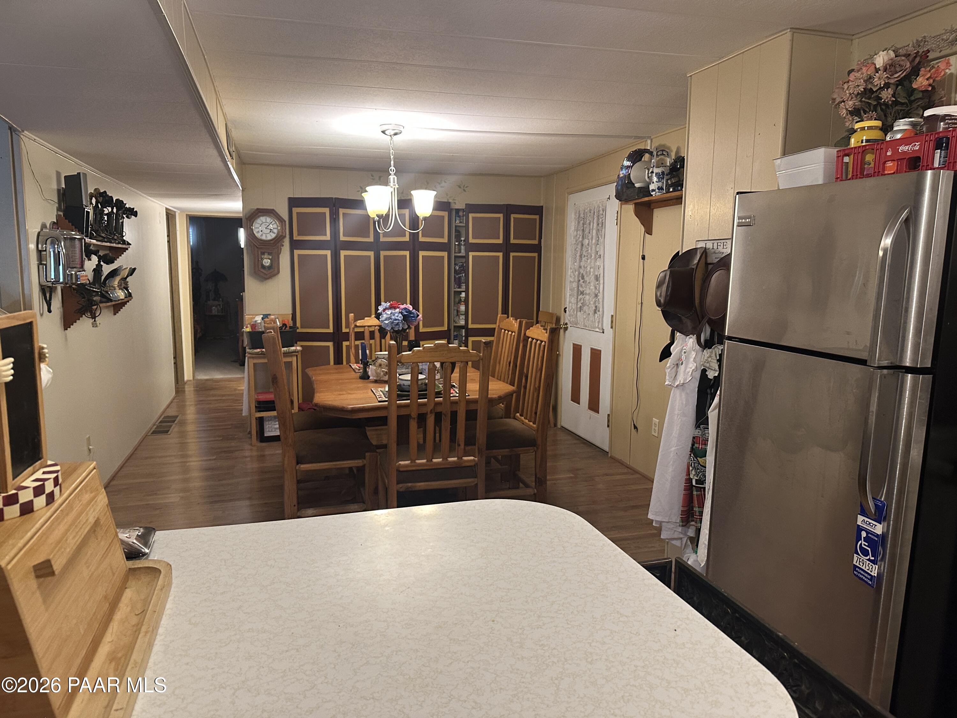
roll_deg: -0.8
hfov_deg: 71.6
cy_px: 359
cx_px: 478
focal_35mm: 24
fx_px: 664
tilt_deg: -7.4
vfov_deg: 56.8
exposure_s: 1/60
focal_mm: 6.86
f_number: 1.78
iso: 320
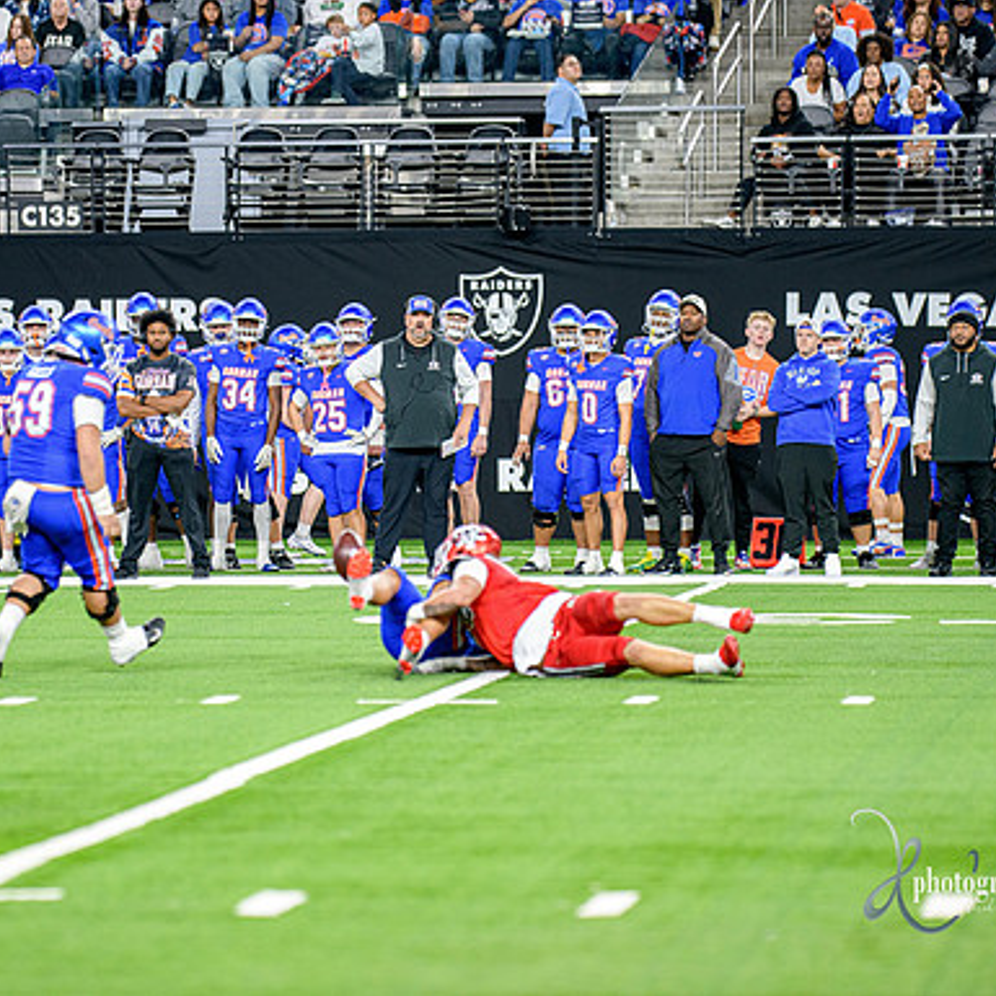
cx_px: 378
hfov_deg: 7.0
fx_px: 8138
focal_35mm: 250
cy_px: 498
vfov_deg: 7.0
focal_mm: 195
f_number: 2.8
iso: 1250
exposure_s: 1/400
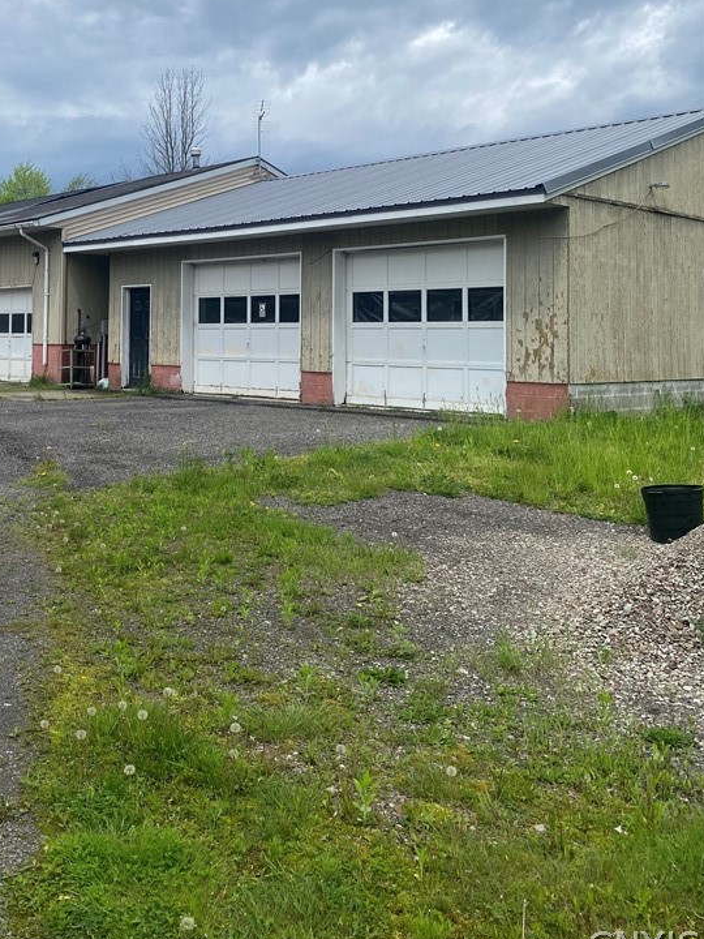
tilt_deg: +3.5
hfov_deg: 38.0
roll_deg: -0.9
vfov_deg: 49.2
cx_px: 209
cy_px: 308
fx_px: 1003
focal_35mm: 37
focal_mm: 4.25
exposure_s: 1/4444
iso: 32
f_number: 1.8
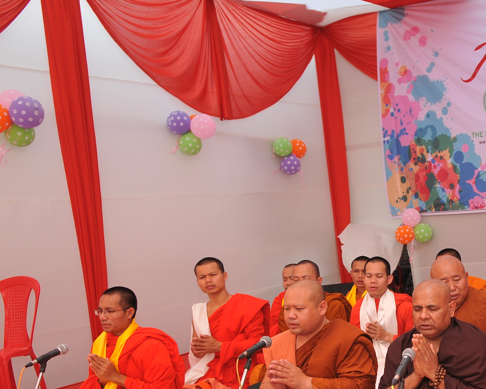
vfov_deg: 13.3
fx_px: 1654
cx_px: 489
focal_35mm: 115
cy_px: 315
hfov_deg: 16.4
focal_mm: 38
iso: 200
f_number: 3.2
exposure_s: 1/250
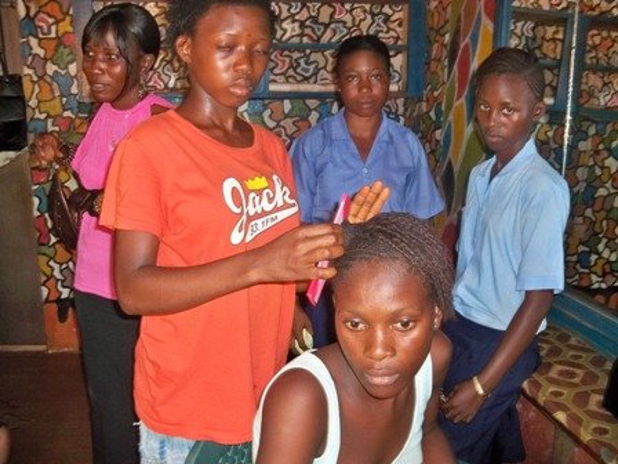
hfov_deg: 52.6
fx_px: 625
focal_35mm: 35
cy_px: 232
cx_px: 309
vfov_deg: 40.7
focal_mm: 6.2
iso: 200
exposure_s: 1/30
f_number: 3.5
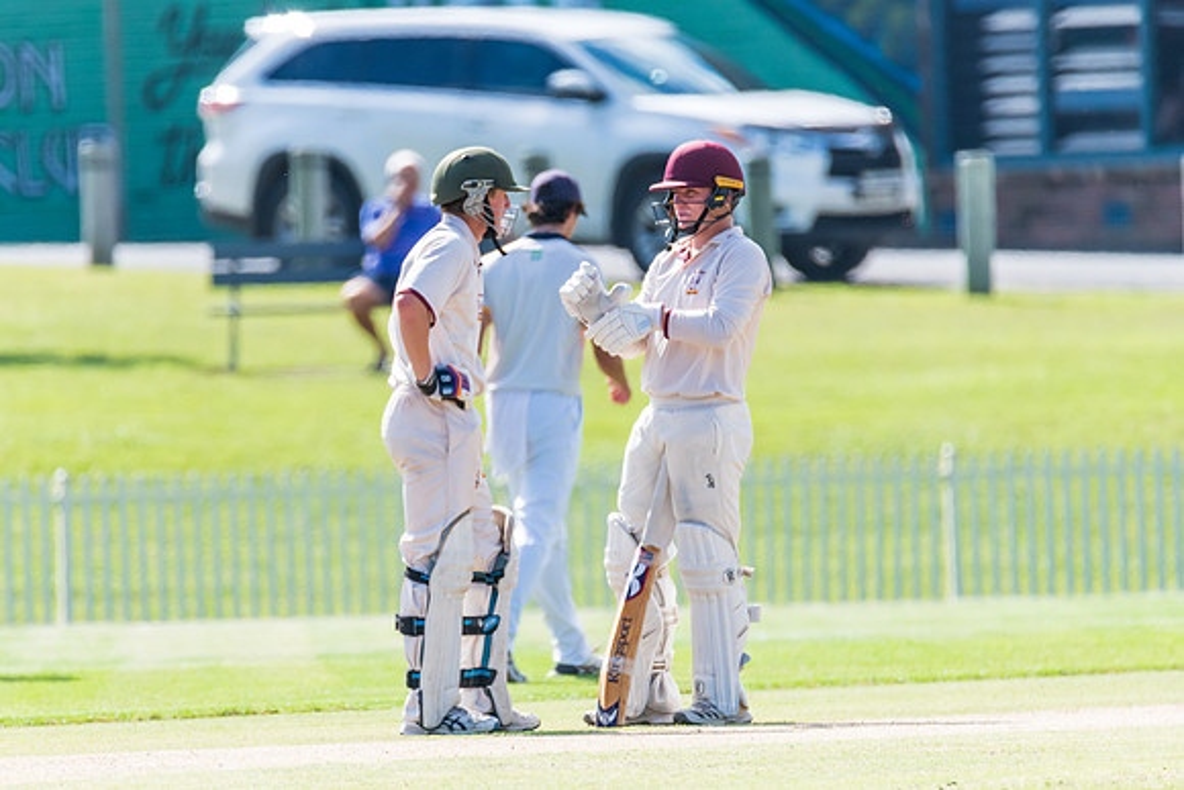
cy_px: 439
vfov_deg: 1.7
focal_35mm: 791
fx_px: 26008
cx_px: 506
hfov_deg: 2.6
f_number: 6.3
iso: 640
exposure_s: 1/2000
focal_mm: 600
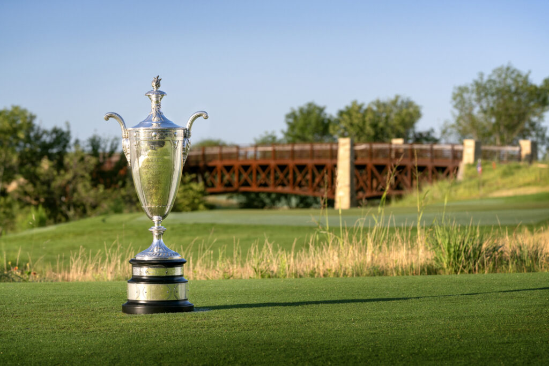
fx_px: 2150
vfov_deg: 9.7
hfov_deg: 14.5
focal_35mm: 141
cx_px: 274
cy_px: 183
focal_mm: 141
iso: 400
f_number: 8
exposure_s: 1/320
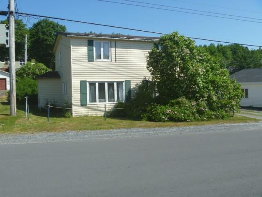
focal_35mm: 35
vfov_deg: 40.7
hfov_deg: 52.6
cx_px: 131
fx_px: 265
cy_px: 98
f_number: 5.6
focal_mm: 6.3
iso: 80
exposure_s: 1/250
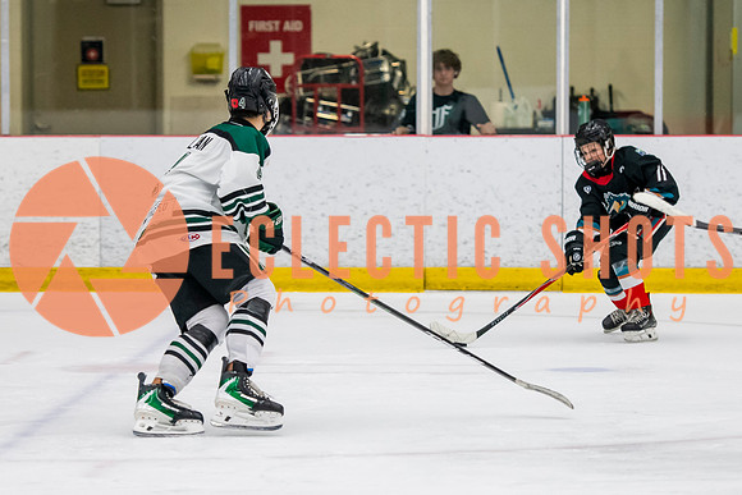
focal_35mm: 199
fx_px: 4095
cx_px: 371
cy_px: 209
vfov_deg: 6.9
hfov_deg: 10.4
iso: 2000
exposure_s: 1/640
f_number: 3.2
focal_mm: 112
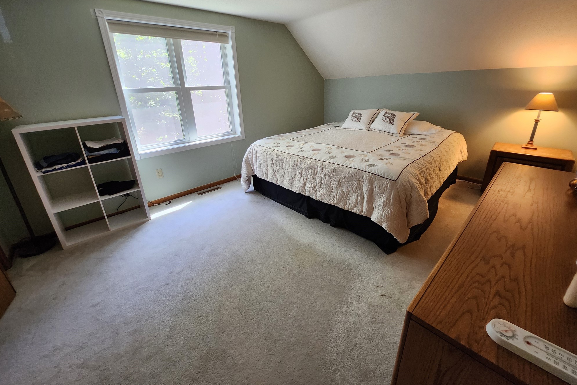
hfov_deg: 104.3
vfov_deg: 81.1
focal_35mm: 14
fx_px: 224
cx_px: 288
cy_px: 178
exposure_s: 1/60
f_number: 2.2
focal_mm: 1.7
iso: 250
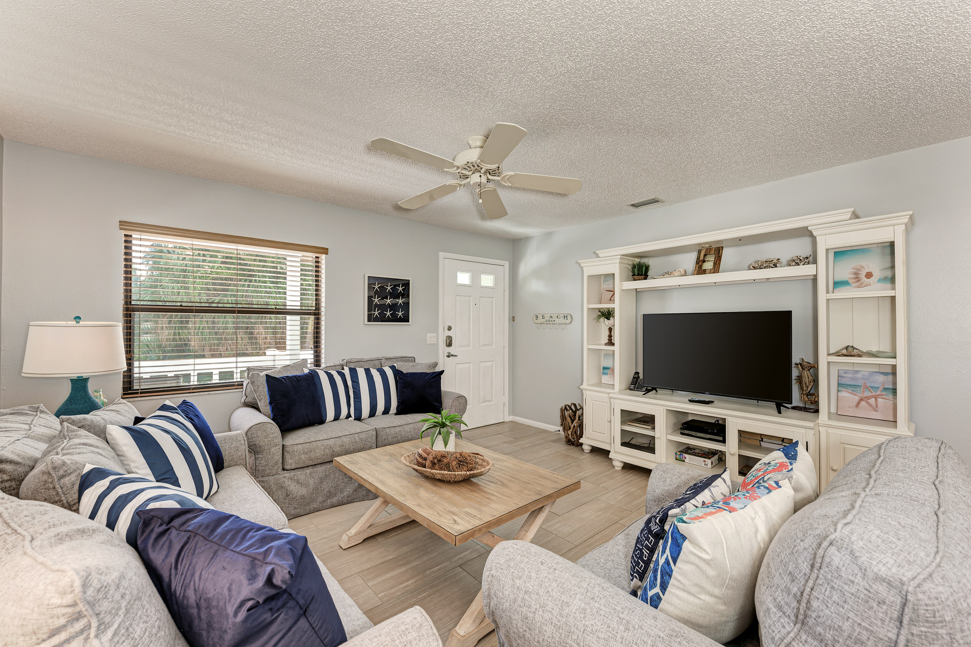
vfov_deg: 77.3
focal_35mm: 15
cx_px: 519
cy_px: 319
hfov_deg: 100.2
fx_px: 405
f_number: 8
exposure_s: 1/3.33
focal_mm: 14
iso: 100
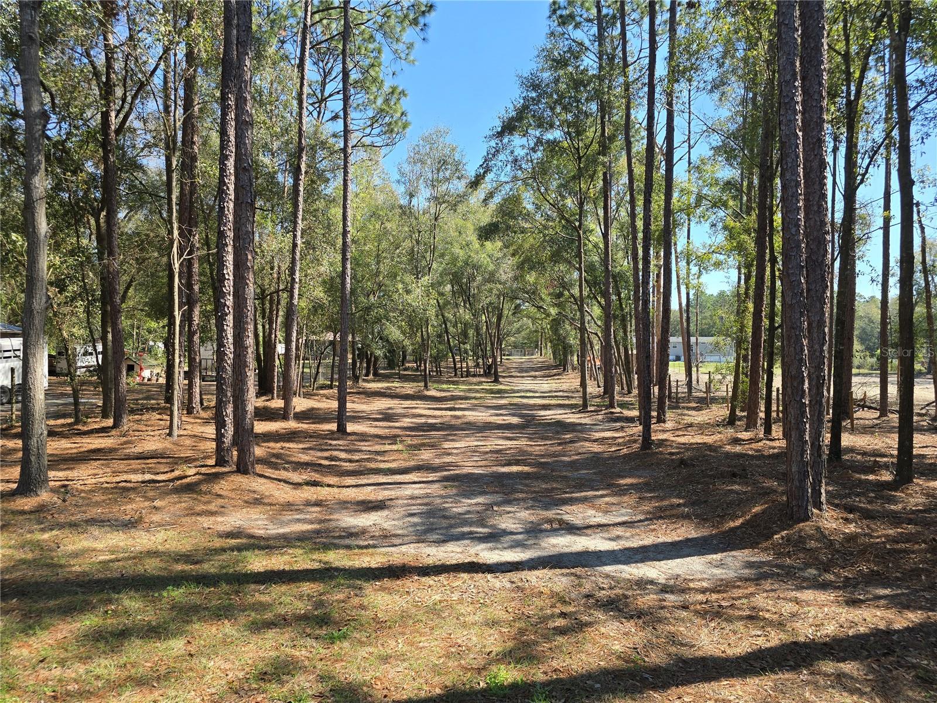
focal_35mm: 23
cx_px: 468
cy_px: 352
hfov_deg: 73.9
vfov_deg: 58.9
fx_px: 623
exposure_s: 1/320
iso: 12
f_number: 1.7
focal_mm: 6.3
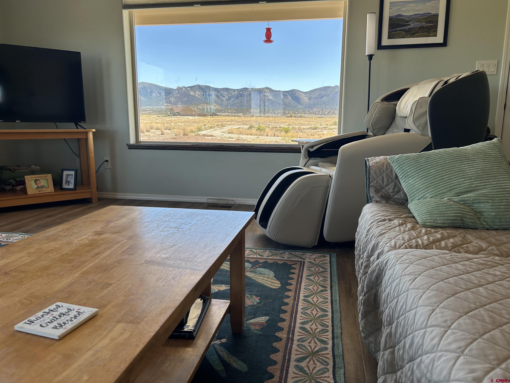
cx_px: 255
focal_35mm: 26
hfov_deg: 67.3
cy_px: 192
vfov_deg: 53.1
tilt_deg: -10.6
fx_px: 383
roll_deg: +0.2
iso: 50
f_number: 1.5
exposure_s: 1/408
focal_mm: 5.7
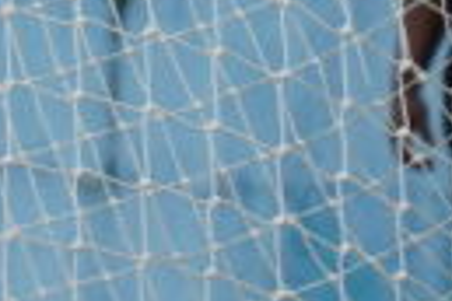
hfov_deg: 1.1
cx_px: -652
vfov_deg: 0.7
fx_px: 24243
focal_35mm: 1931
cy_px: -401
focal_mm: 163
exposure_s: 1/1600
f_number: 2.8
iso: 1000
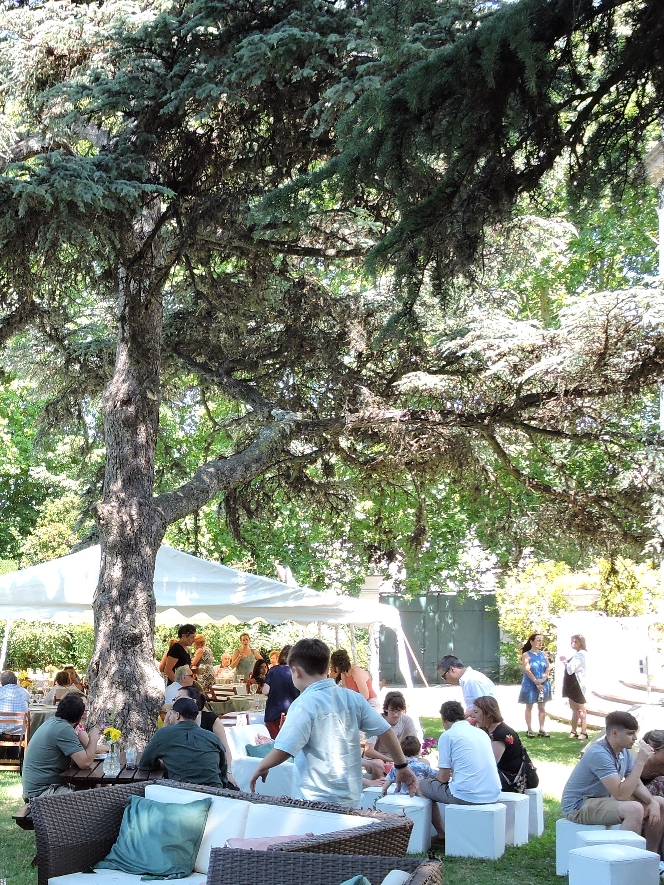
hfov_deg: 28.9
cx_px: 50
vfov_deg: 38.8
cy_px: 648
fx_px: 1228
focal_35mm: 48
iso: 100
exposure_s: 1/100
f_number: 3.3
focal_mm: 4.3
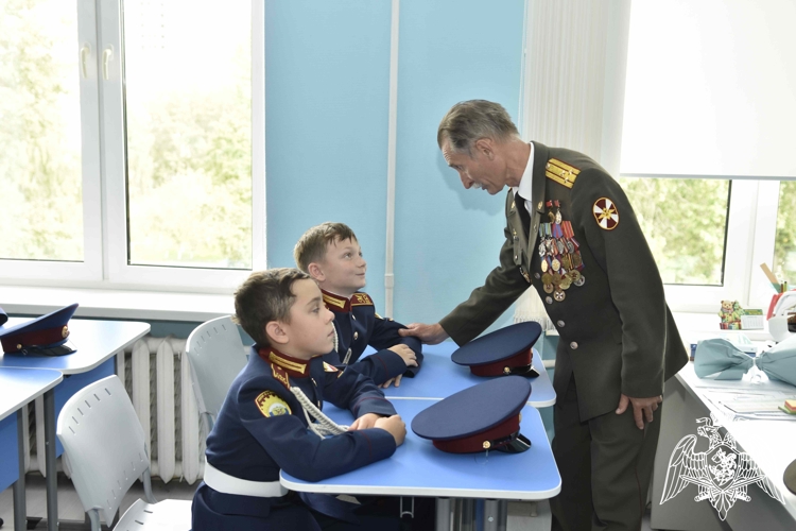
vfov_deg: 31.9
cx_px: 398
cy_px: 266
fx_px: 929
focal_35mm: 42
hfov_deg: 46.4
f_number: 3.2
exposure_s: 1/250
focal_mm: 28
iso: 640
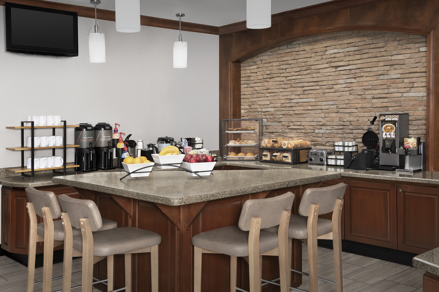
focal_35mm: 40
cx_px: 220
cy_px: 146
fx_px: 488
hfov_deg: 48.5
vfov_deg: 33.4
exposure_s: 2
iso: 50
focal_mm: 40
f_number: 11
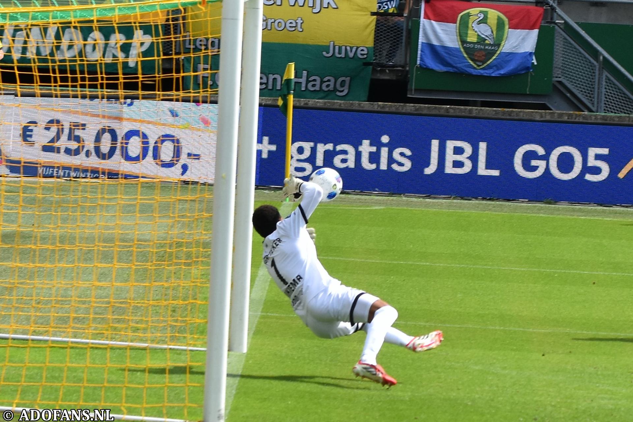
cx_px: 316
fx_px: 2585
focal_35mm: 147
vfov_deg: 9.3
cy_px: 211
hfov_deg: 14.0
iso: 280
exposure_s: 1/1000
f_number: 4
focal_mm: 98
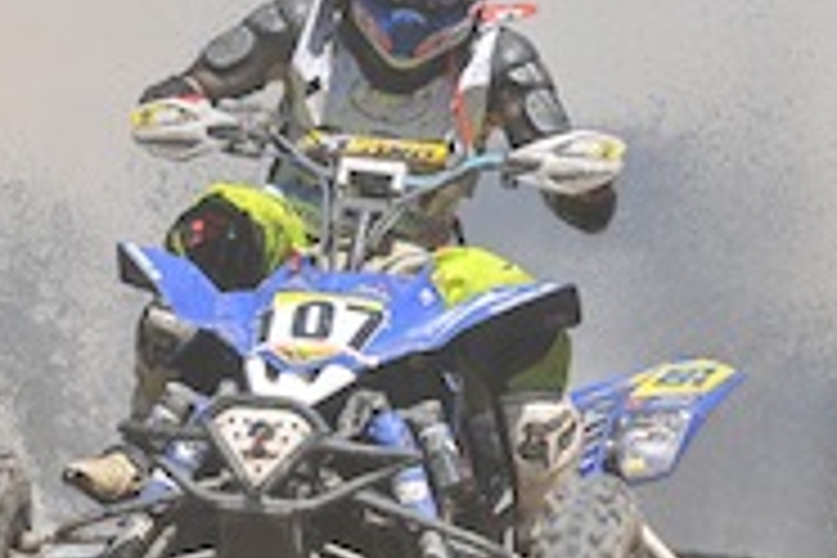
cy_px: 335
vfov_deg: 2.8
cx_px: 396
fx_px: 11373
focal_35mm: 489
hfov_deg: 4.2
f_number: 8
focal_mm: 135
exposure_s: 1/800
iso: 400
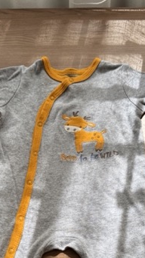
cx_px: 69
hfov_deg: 24.4
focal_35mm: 49
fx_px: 335
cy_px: 205
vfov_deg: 40.4
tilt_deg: -66.4
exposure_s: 1/193
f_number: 1.78
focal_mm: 6.76
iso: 64
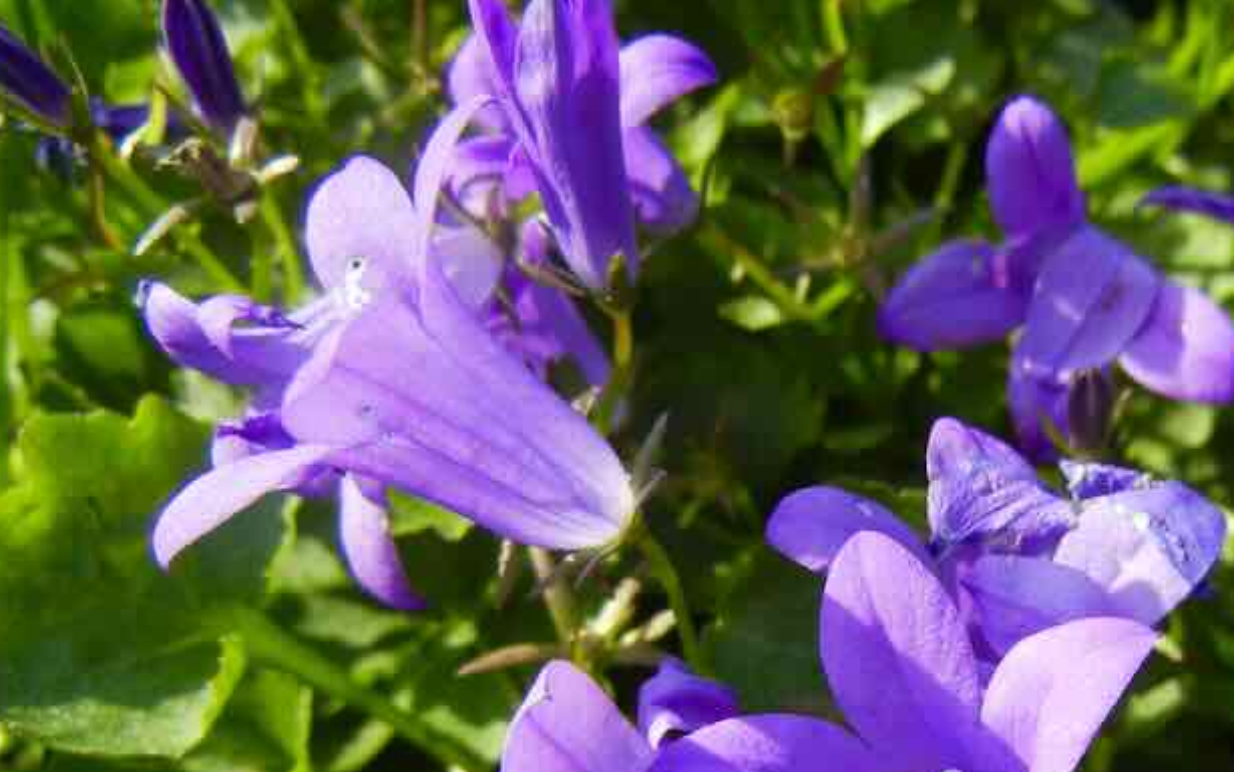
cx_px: 941
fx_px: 1783
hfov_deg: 37.2
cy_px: 641
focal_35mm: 53
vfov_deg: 24.0
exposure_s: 1/533
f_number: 3.5
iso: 160
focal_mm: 5.4
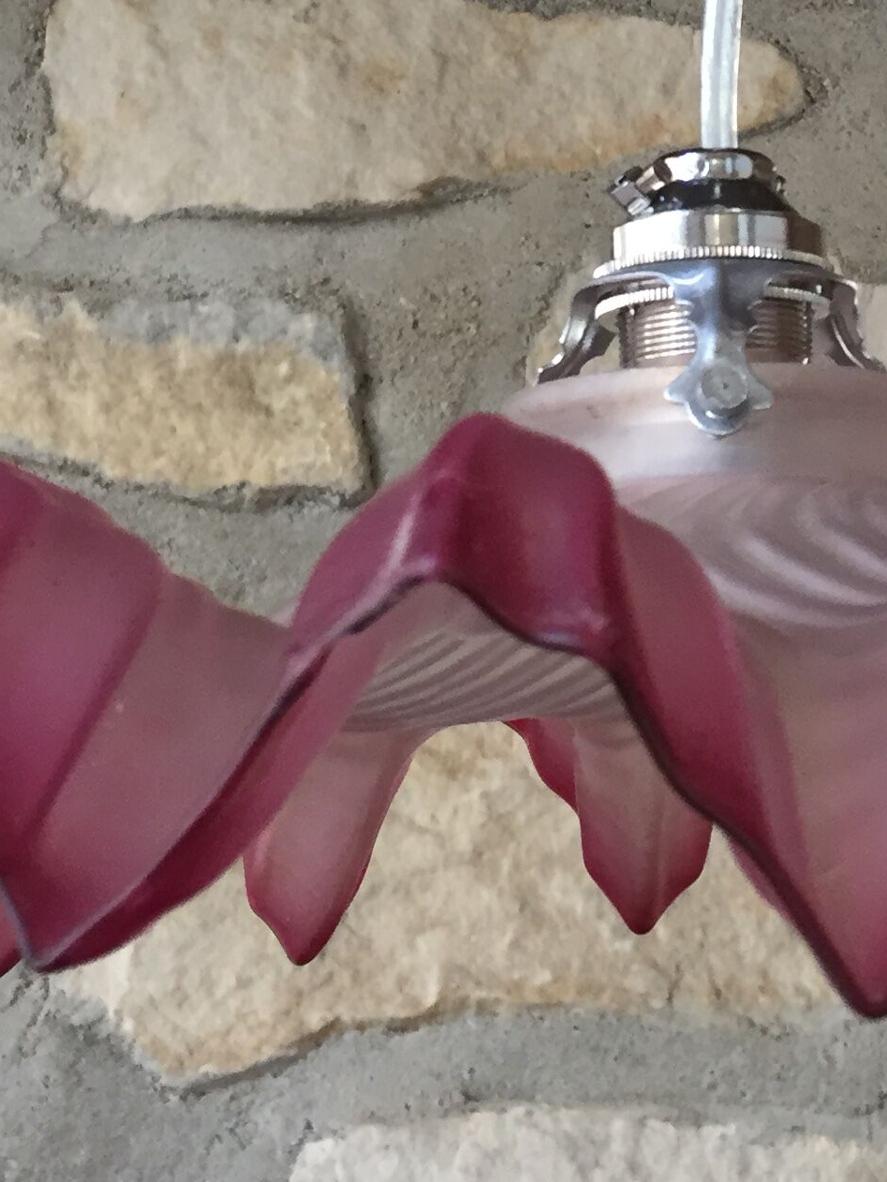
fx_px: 2562
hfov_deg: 19.4
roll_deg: +0.2
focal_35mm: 75
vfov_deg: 25.3
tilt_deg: +12.8
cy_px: 142
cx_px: 744
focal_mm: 4.15
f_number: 2.2
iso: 125
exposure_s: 1/33
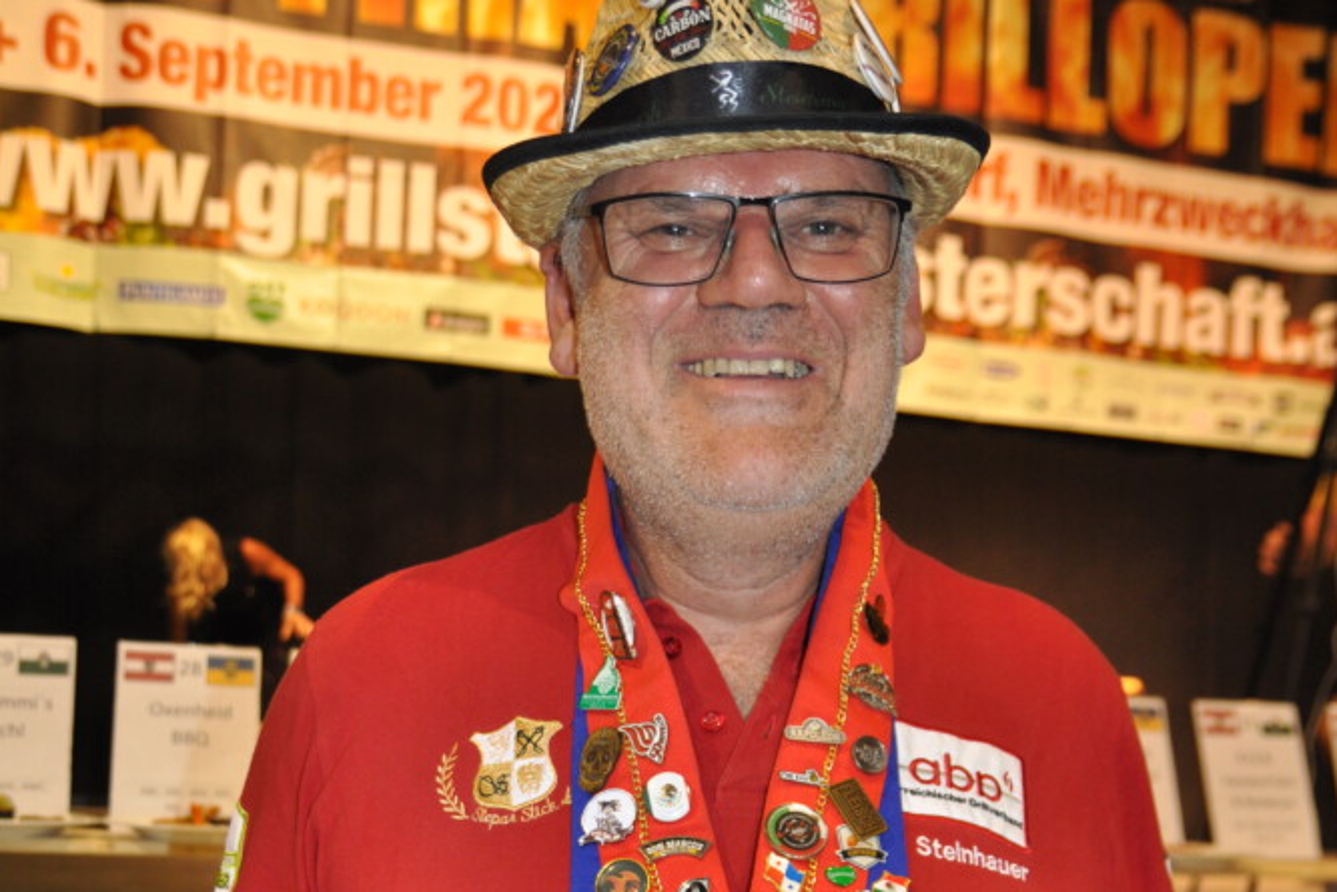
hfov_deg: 42.7
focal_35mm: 46
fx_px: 1709
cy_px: 782
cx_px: 680
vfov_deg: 28.3
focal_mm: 20
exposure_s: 1/60
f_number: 2.8
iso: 720
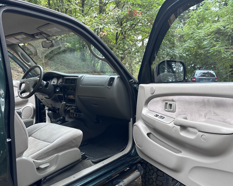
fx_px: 200
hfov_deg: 60.4
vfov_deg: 50.0
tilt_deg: -6.9
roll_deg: +1.2
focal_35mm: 29
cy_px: 98
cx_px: 125
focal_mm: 6.86
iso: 50
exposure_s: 1/121
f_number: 1.78
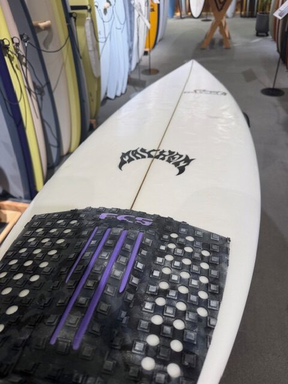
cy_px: 192
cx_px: 144
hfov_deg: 56.8
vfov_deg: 71.6
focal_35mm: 24
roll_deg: +4.0
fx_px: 266
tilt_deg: -42.1
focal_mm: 6.76
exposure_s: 1/121
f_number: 1.78
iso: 200
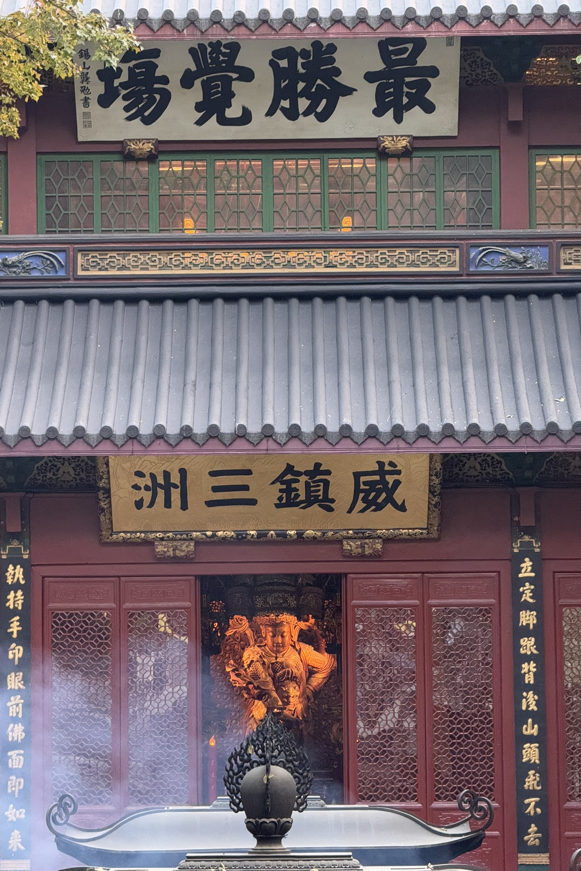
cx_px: 256
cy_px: 436
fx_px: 3026
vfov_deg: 16.4
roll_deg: +0.2
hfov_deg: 11.0
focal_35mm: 125
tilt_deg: +3.9
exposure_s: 1/60
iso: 640
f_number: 2.8
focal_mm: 15.66
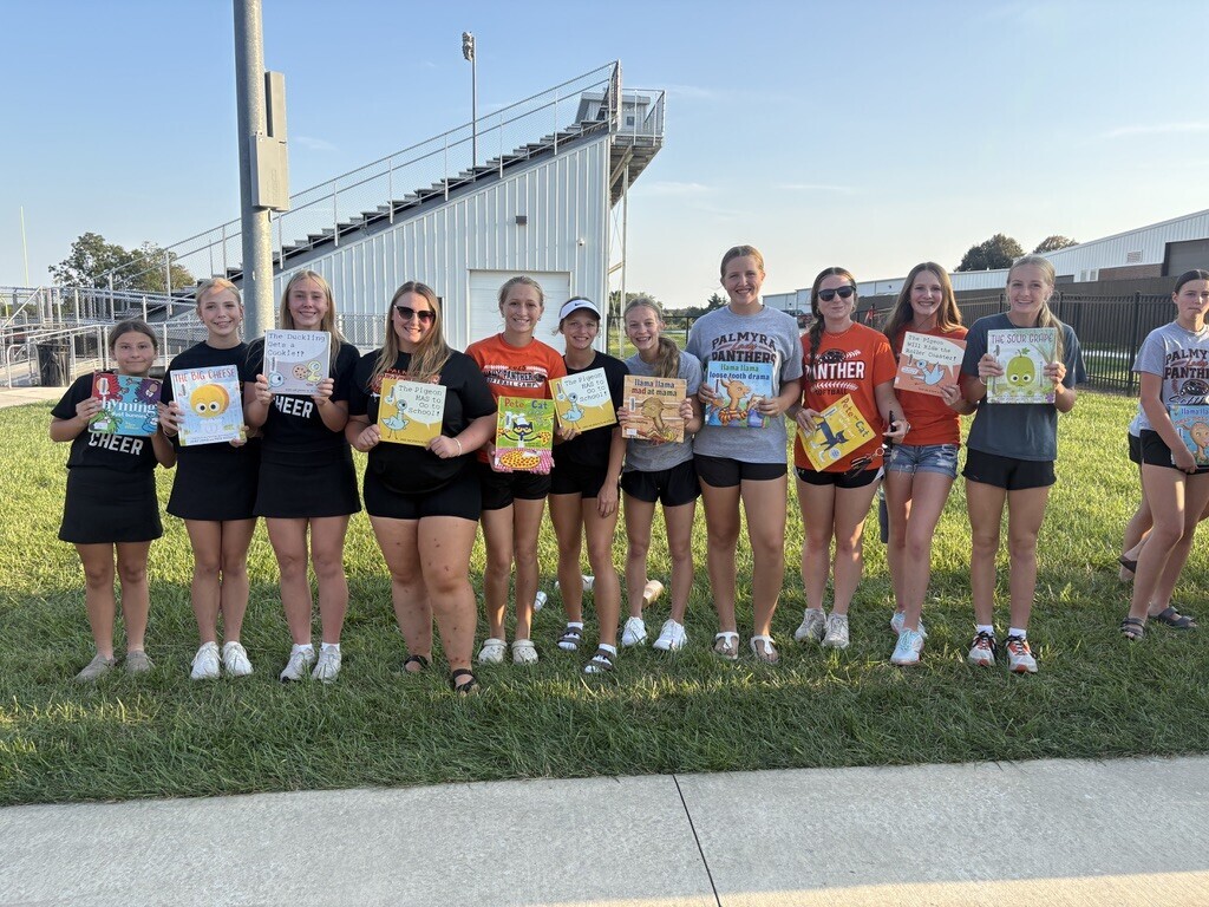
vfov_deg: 53.1
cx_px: 604
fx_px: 908
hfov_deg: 67.3
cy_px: 454
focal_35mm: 26
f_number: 1.6
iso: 50
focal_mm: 5.96
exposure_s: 1/973
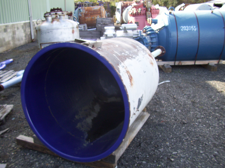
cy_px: 83
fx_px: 234
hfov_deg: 51.3
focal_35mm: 36
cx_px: 117
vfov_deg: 39.7
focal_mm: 5.7
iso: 80
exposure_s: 1/160
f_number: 2.9
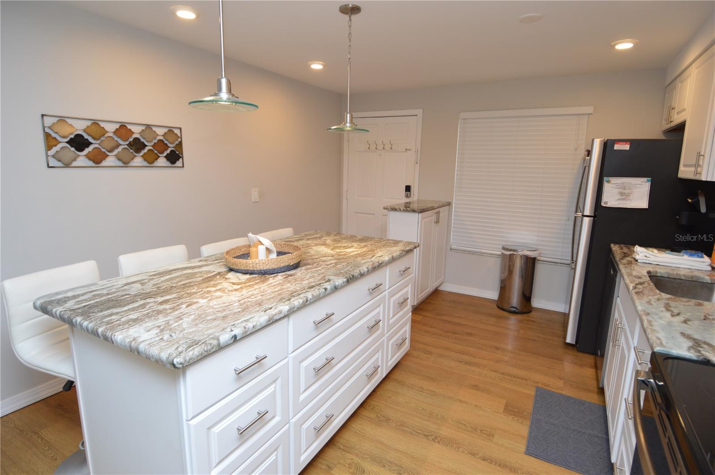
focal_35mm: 18
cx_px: 358
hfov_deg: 90.1
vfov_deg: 67.3
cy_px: 238
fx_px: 357
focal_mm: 12
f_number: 4
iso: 400
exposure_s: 1/60
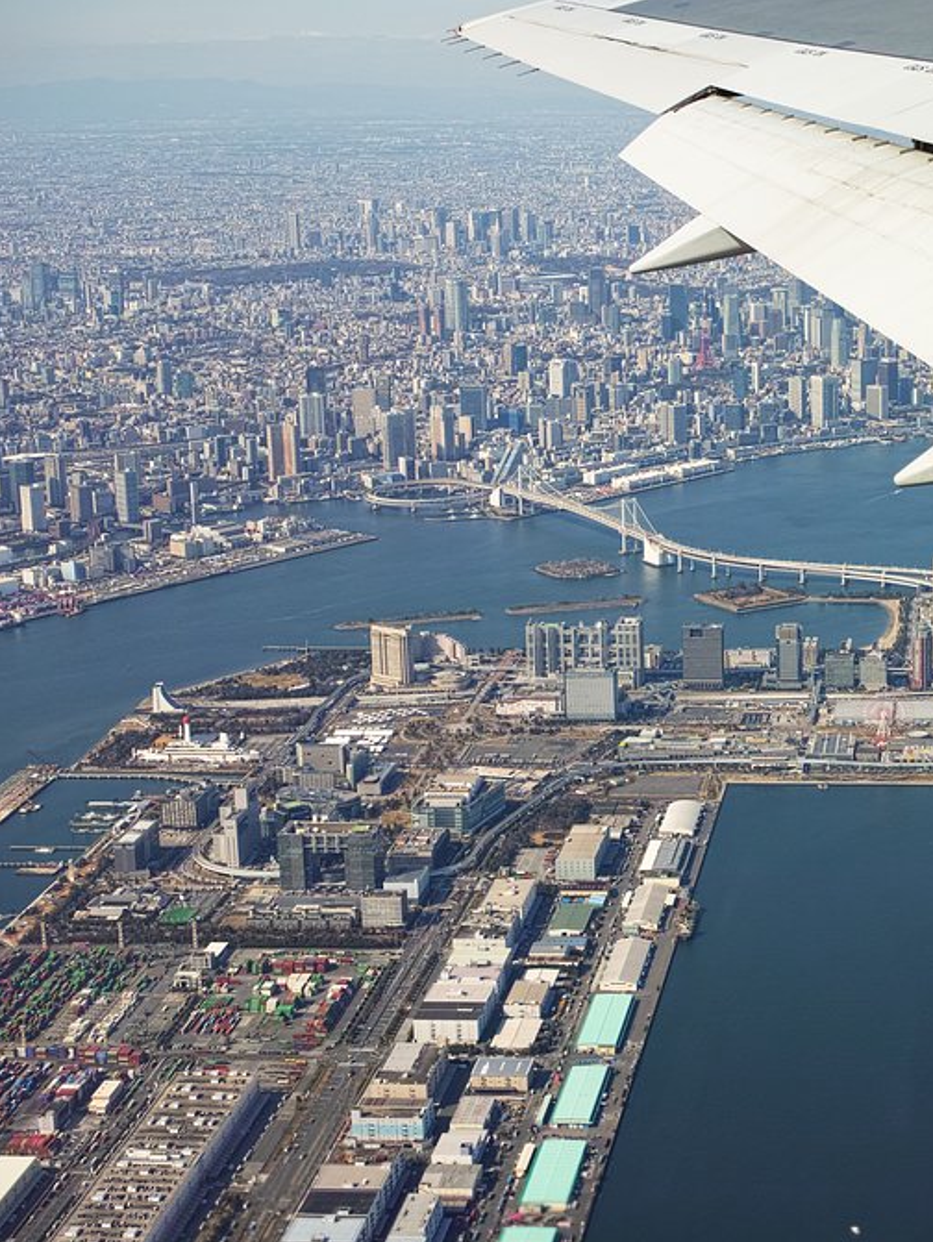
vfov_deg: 29.4
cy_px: 630
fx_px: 2370
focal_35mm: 66
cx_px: 914
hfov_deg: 21.6
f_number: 4
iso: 100
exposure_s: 1/1250
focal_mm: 30
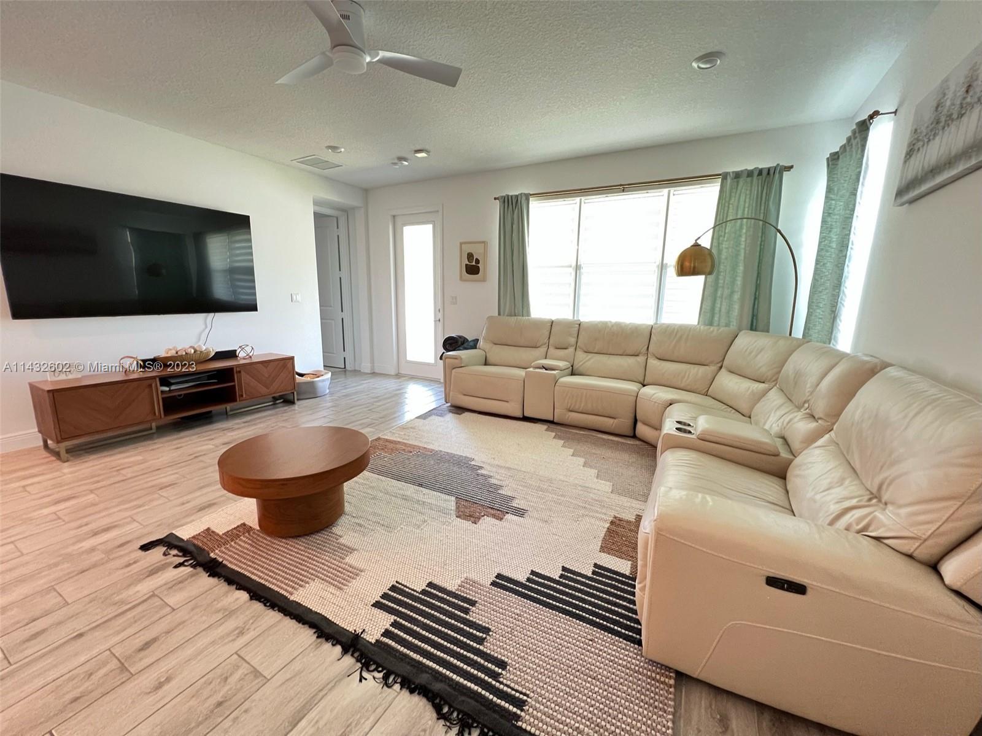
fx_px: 369
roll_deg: -0.6
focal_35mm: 13
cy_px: 368
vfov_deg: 89.9
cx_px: 491
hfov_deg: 106.2
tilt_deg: -11.6
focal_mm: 1.57
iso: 400
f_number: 1.8
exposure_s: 1/60
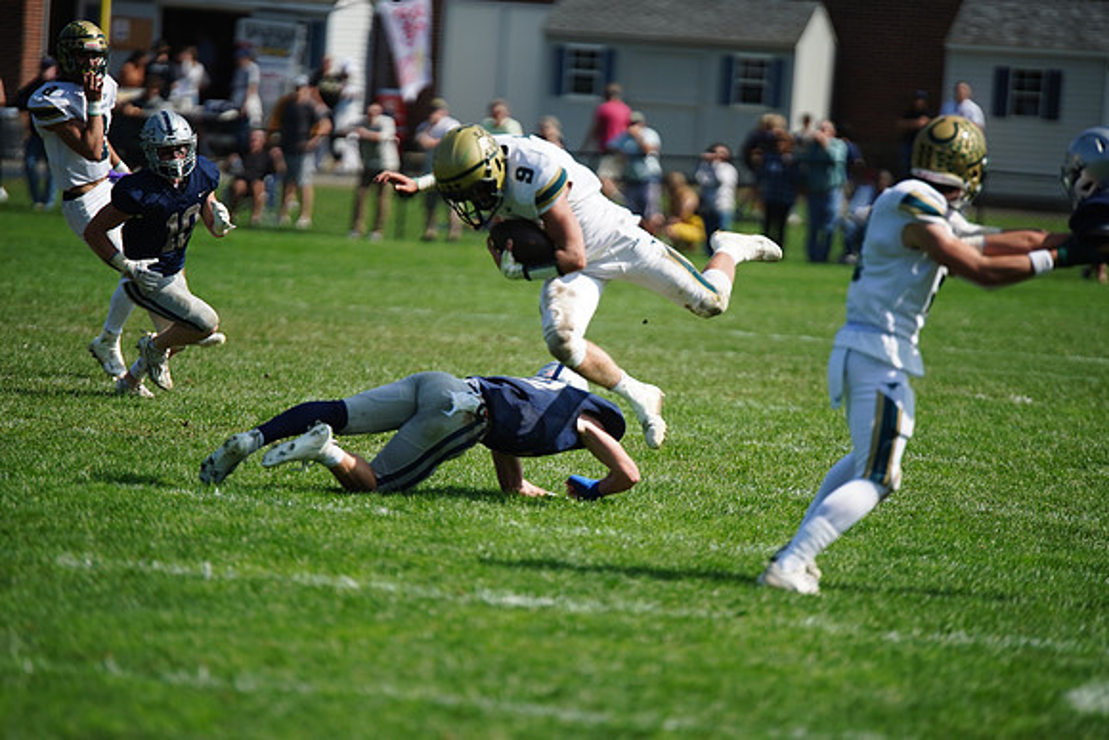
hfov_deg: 6.9
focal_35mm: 300
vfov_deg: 4.6
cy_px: 370
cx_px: 554
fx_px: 9243
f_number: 2.8
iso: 400
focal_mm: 300
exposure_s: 1/5000
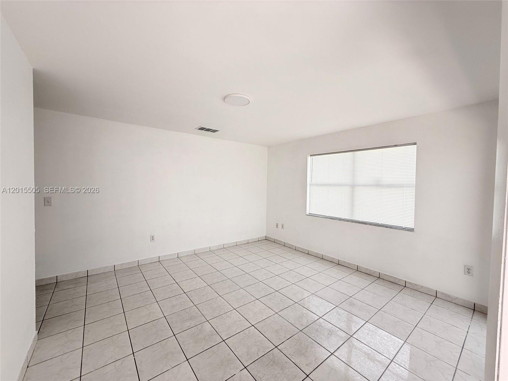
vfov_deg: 85.7
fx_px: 205
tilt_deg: -2.2
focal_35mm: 14
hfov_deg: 102.1
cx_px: 254
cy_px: 190
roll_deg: -0.9
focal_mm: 2.22
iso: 64
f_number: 2.2
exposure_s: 1/99
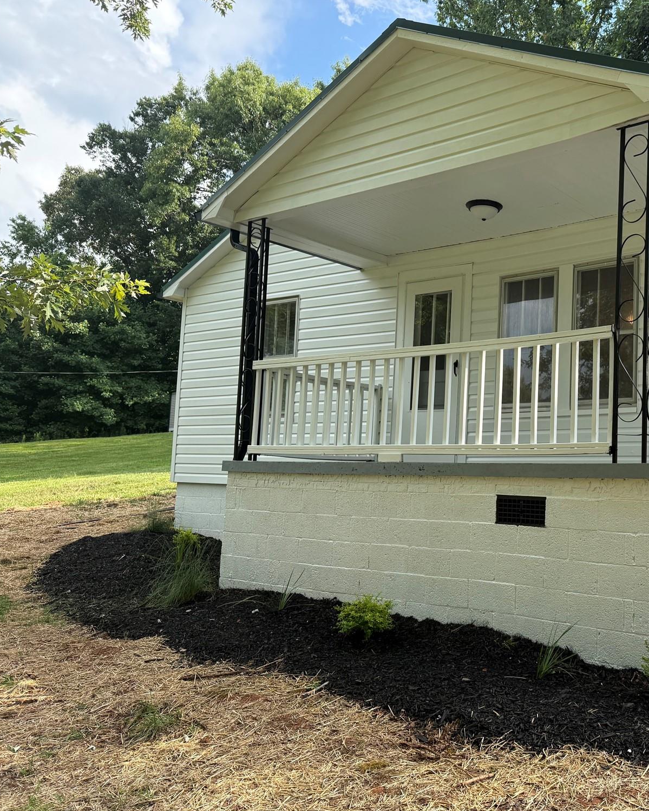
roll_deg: -2.6
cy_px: 397
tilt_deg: +5.1
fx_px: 768
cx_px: 537
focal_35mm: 32
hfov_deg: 43.2
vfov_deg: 55.7
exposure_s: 1/1812
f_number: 1.78
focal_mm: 6.76
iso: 100
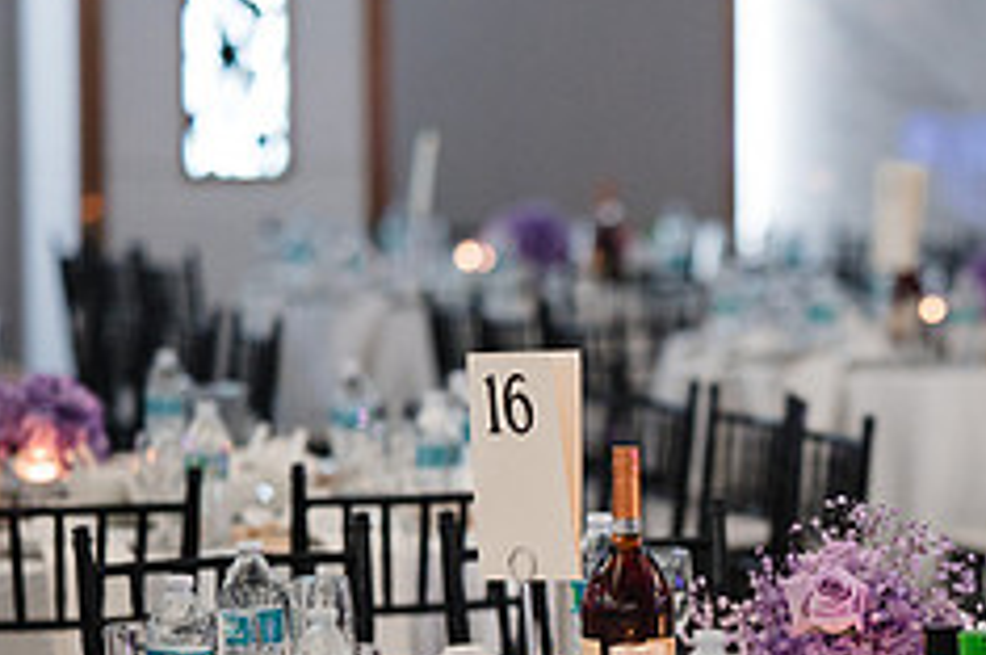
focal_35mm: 210
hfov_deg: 9.8
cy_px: 479
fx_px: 5744
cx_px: 860
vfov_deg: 6.5
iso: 2000
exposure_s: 1/250
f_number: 1.8
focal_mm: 85
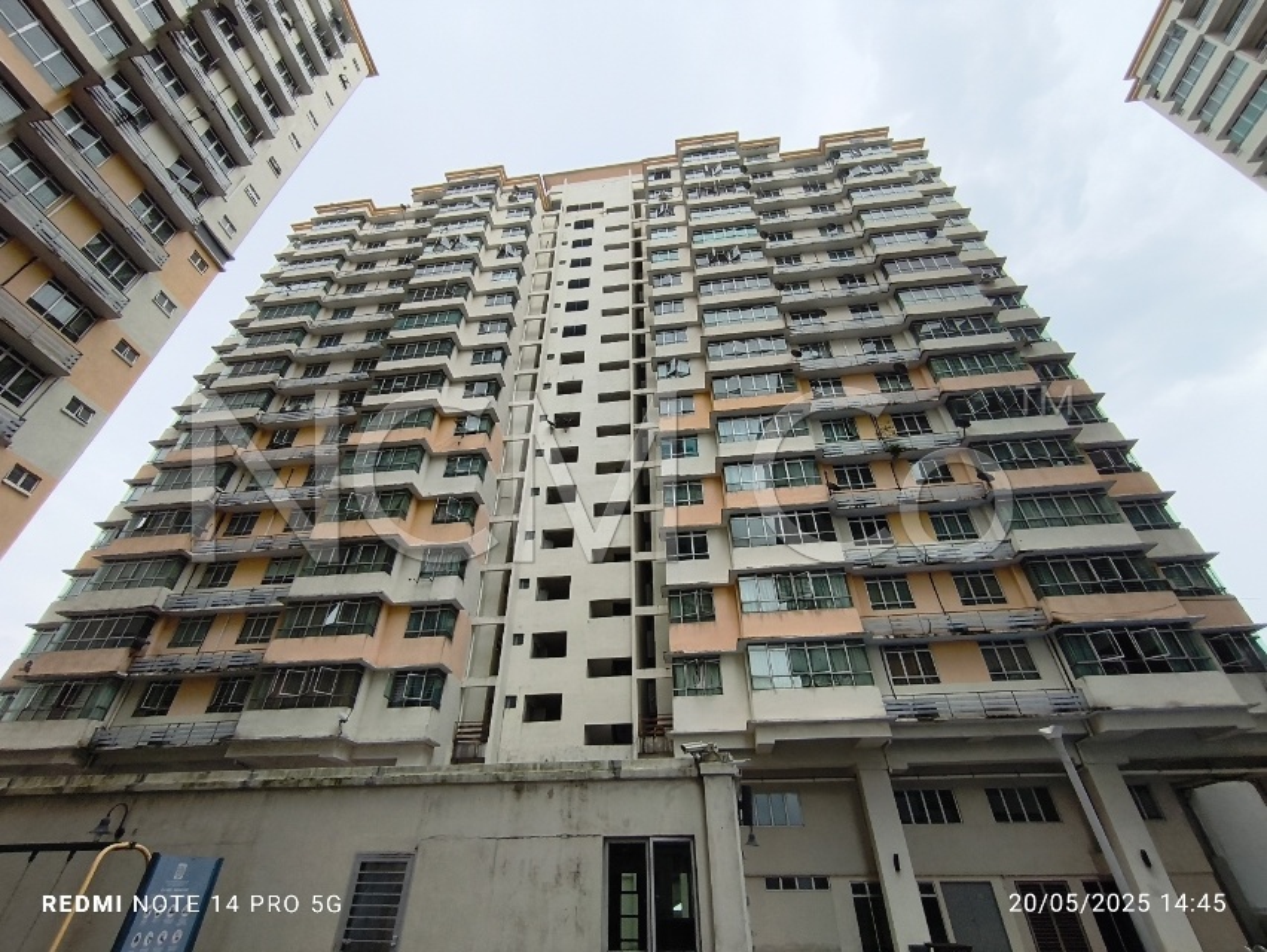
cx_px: 634
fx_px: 549
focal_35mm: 15
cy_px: 476
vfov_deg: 81.8
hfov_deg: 98.1
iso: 50
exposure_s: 1/384
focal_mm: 1.65
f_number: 2.2
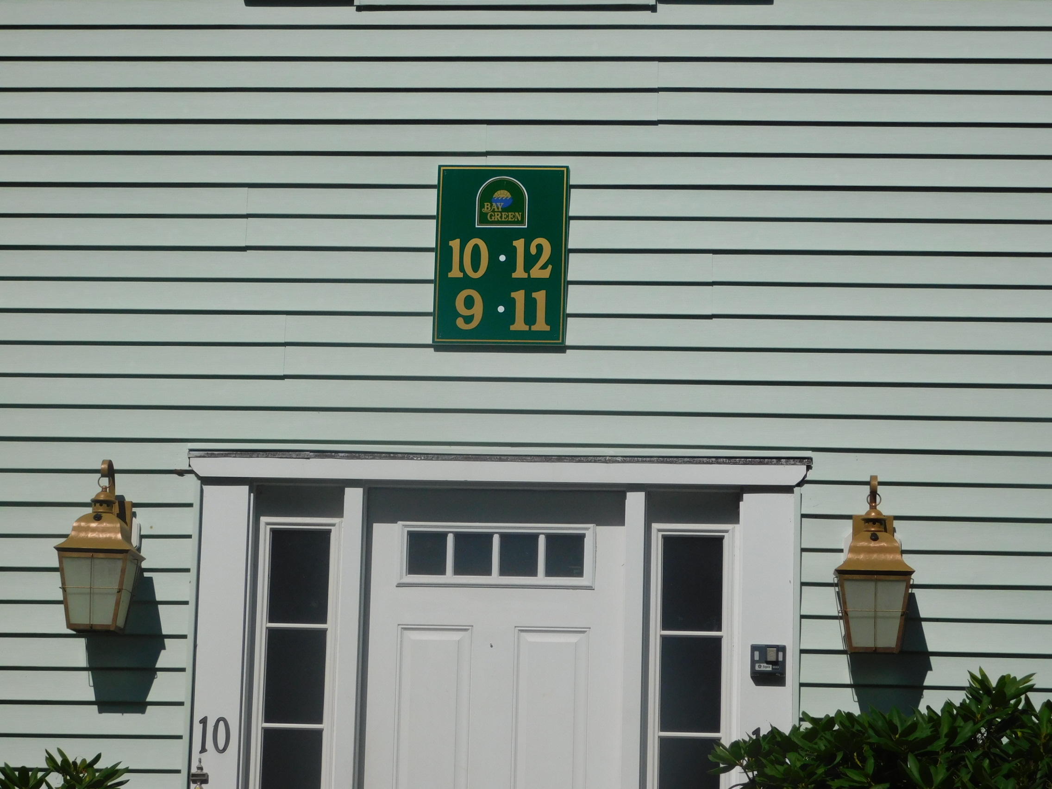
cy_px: 394
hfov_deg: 19.8
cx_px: 526
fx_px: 3009
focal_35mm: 99
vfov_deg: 14.9
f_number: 9.2
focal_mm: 17.6
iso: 125
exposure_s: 1/800
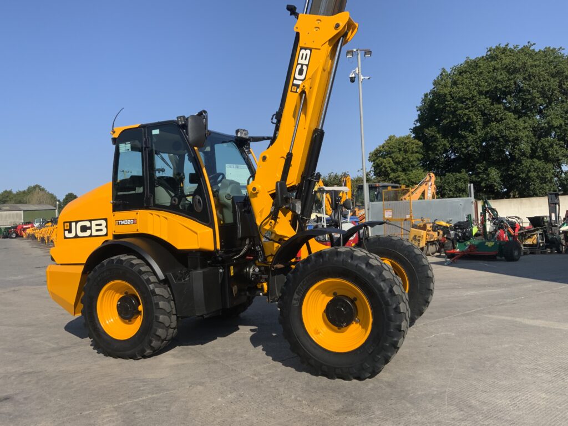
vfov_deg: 48.2
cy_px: 213
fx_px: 476
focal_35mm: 29
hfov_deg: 61.7
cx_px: 284
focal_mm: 3
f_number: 1.8
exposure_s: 1/1848
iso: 16
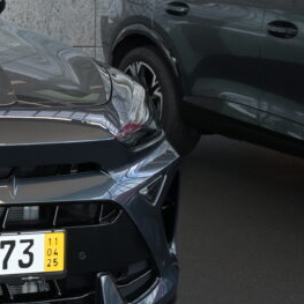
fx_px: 1212
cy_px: -9
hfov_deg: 12.0
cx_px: -381
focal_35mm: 122
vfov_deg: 14.1
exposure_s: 1/125
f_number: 5.6
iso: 1000
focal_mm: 31.5
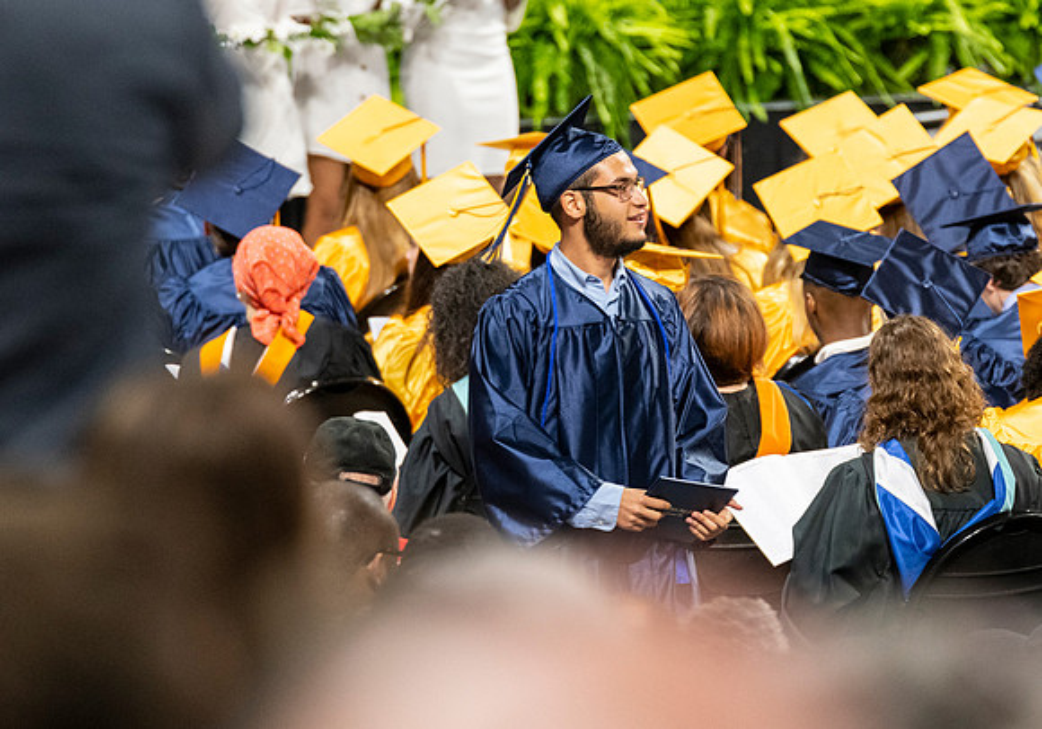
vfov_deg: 4.1
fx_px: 10217
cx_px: 652
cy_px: 379
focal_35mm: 348
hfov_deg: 5.8
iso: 2000
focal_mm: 200
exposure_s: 1/200
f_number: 4
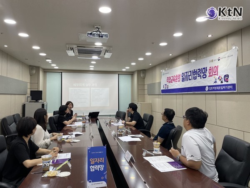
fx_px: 188
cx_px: 125
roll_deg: +0.0
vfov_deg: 53.1
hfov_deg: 67.3
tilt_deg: +2.1
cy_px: 94
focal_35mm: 26
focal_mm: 4.2
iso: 100
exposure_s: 1/120
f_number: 1.6
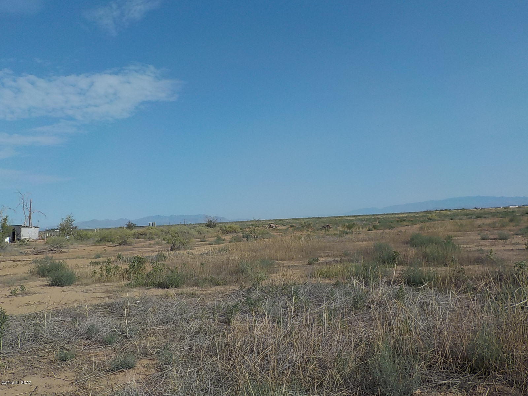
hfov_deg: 60.0
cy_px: 198
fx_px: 458
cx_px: 264
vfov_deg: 46.8
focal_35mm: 30
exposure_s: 1/640
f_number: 6.6
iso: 125
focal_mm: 4.1
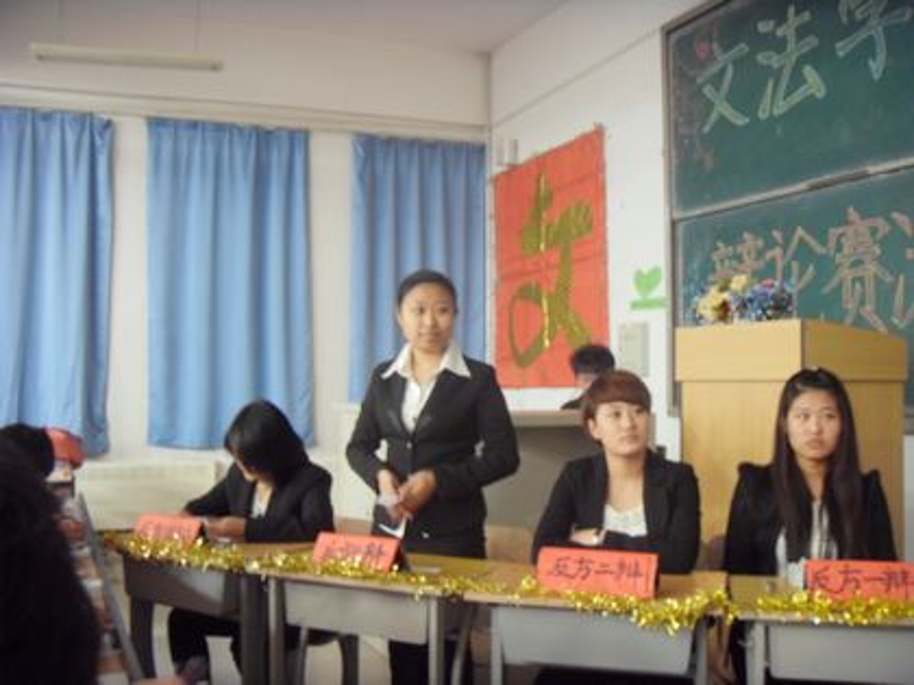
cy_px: 342
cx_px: 457
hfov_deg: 47.9
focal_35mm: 39
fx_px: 1030
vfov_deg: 36.8
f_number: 3.5
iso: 200
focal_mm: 6.6
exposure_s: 1
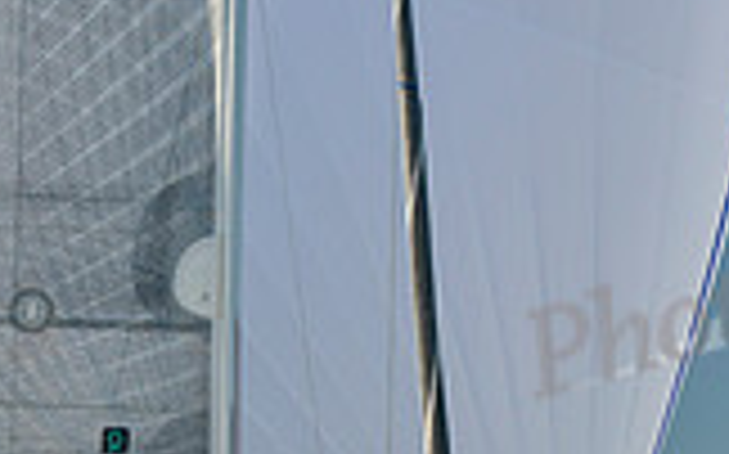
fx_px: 5063
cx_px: 297
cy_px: 578
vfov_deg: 5.1
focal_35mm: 255
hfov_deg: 8.2
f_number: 5
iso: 400
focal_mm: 70
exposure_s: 1/1250
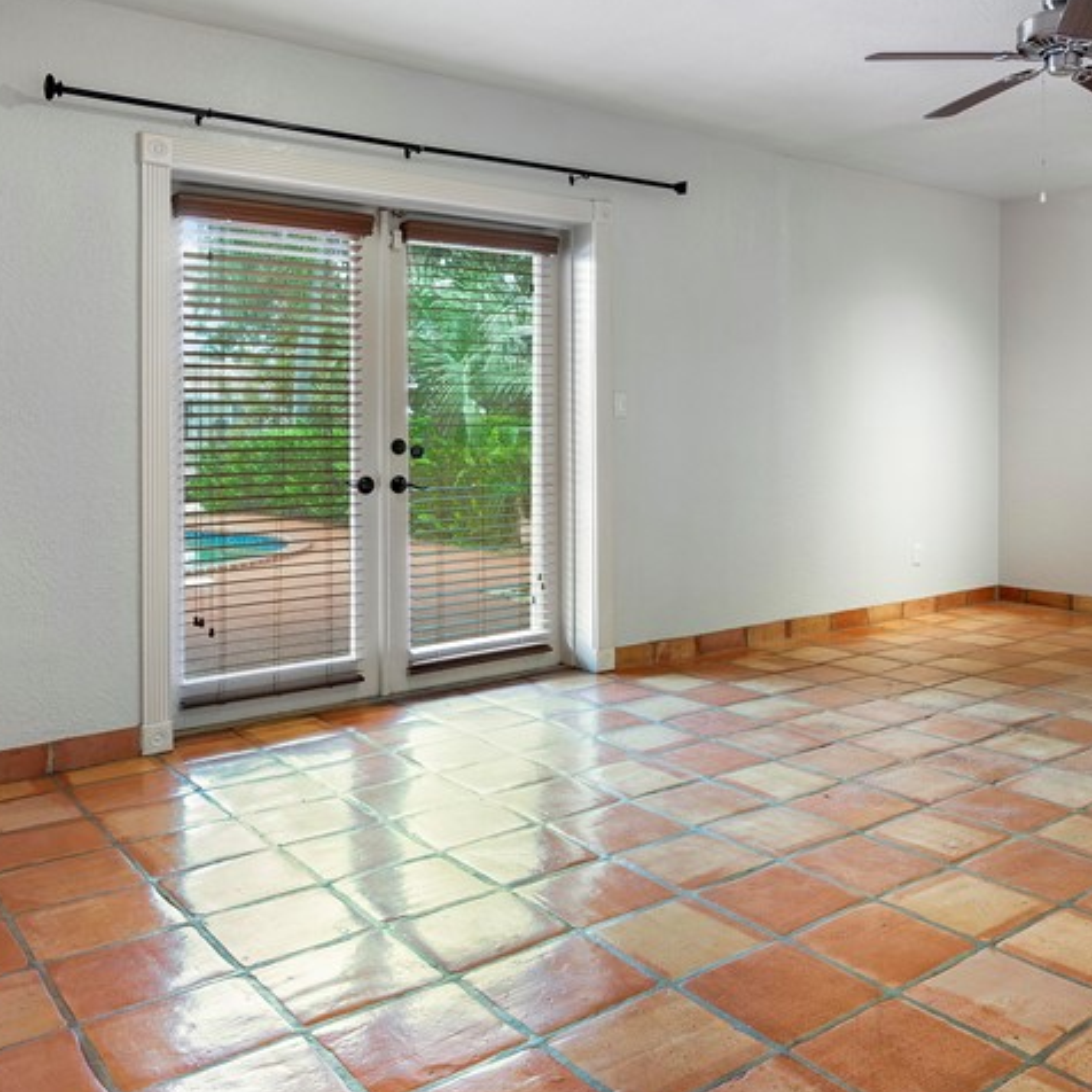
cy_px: 412
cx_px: 696
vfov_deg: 52.0
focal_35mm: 31
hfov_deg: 51.9
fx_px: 1106
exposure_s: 1/6
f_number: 9.5
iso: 320
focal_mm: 16
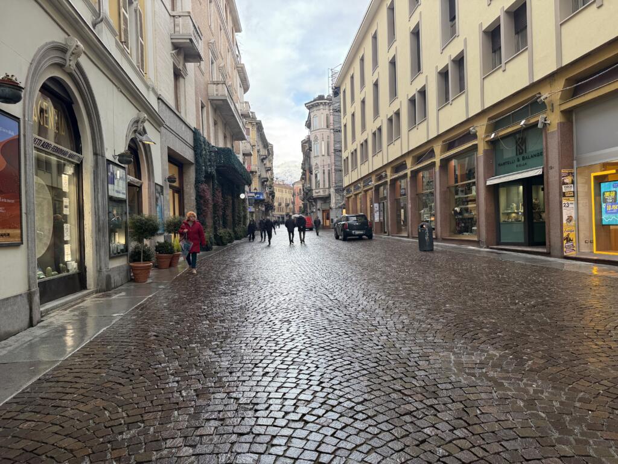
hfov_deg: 71.6
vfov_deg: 56.8
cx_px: 309
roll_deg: +3.7
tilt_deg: +2.2
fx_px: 428
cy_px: 232
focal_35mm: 24
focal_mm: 6.76
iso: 80
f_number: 1.78
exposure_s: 1/226
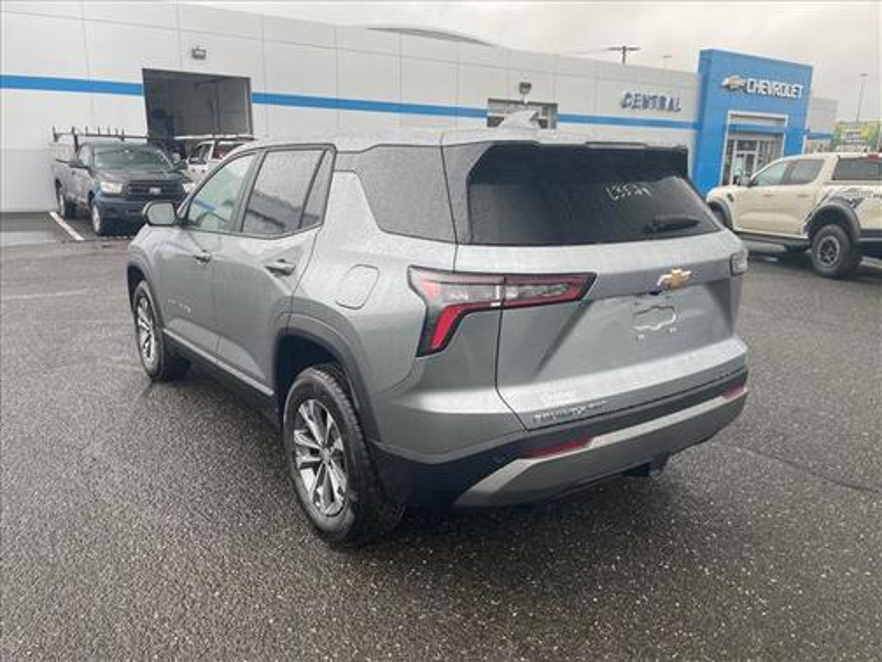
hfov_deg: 67.3
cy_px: 331
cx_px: 441
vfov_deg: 53.1
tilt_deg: -14.9
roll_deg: -0.4
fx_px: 662
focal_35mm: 26
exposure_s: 1/121
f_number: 1.6
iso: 40
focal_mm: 4.2
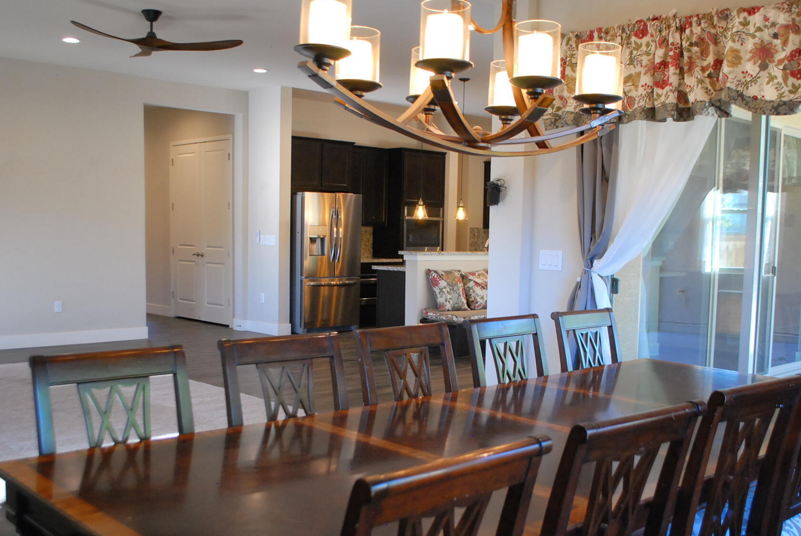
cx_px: 419
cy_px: 302
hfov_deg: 50.6
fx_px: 846
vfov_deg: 35.1
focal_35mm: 38
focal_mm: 22
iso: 720
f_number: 4
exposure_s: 1/60
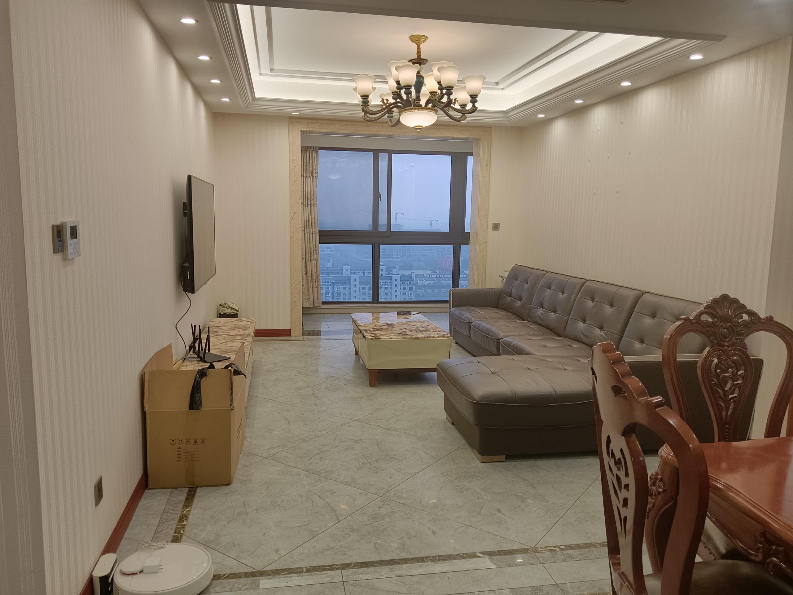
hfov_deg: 67.3
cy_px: 298
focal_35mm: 26
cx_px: 396
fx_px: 596
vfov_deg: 53.1
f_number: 1.8
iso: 416
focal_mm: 4.05
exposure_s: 1/50
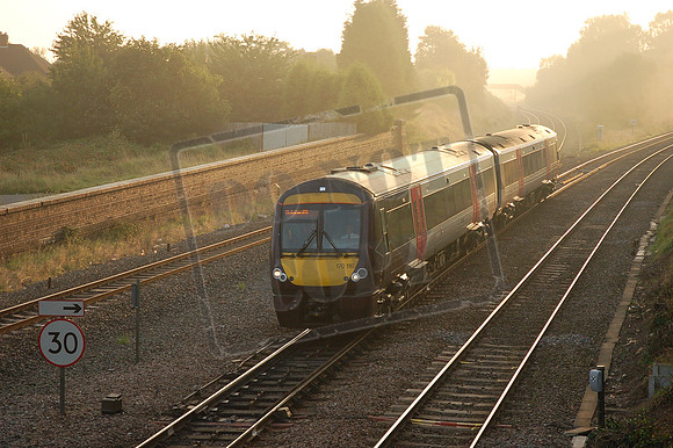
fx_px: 1457
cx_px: 336
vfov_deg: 17.5
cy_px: 224
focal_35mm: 78
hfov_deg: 26.0
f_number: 4.5
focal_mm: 52
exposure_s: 1/500
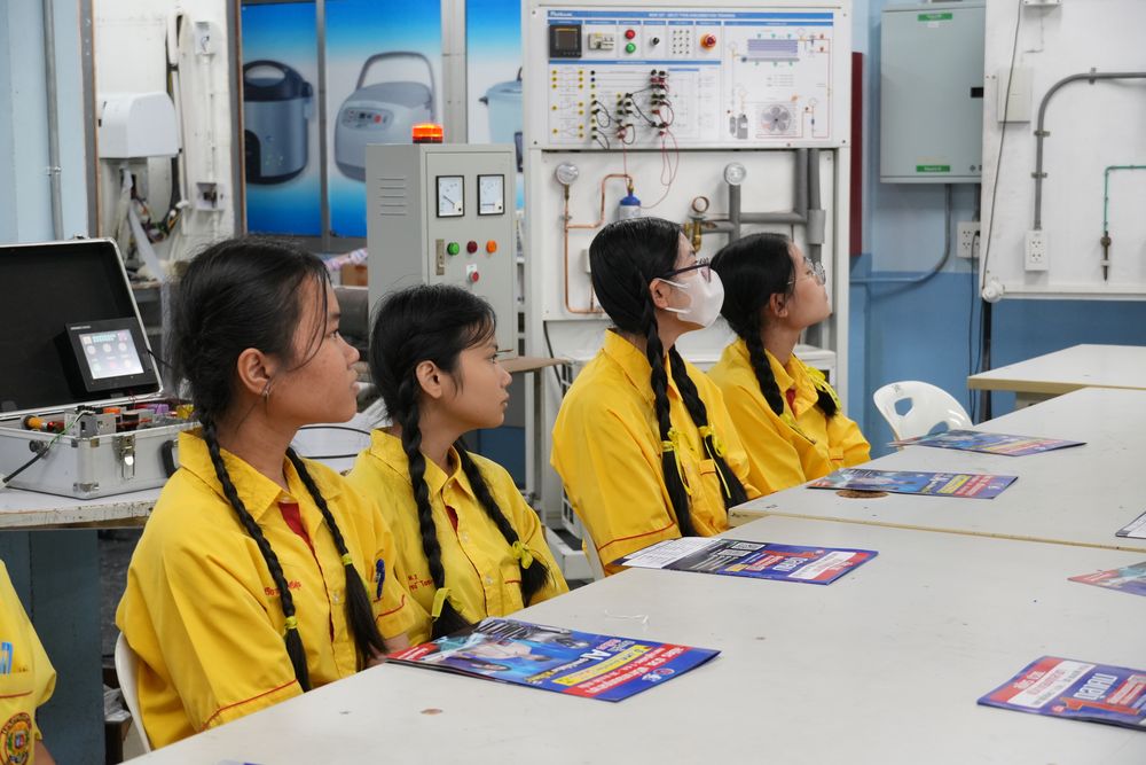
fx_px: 1958
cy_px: 382
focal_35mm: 62
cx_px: 573
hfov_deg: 32.6
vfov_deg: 22.1
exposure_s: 1/60
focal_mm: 41
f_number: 5
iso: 1250
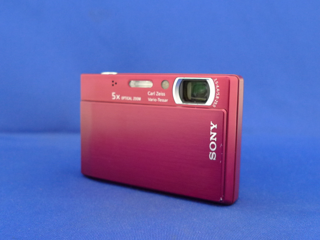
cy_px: 120
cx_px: 160
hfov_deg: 51.4
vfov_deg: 39.7
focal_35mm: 36
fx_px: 333
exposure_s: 1/30
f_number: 2
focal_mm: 5.1
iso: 250
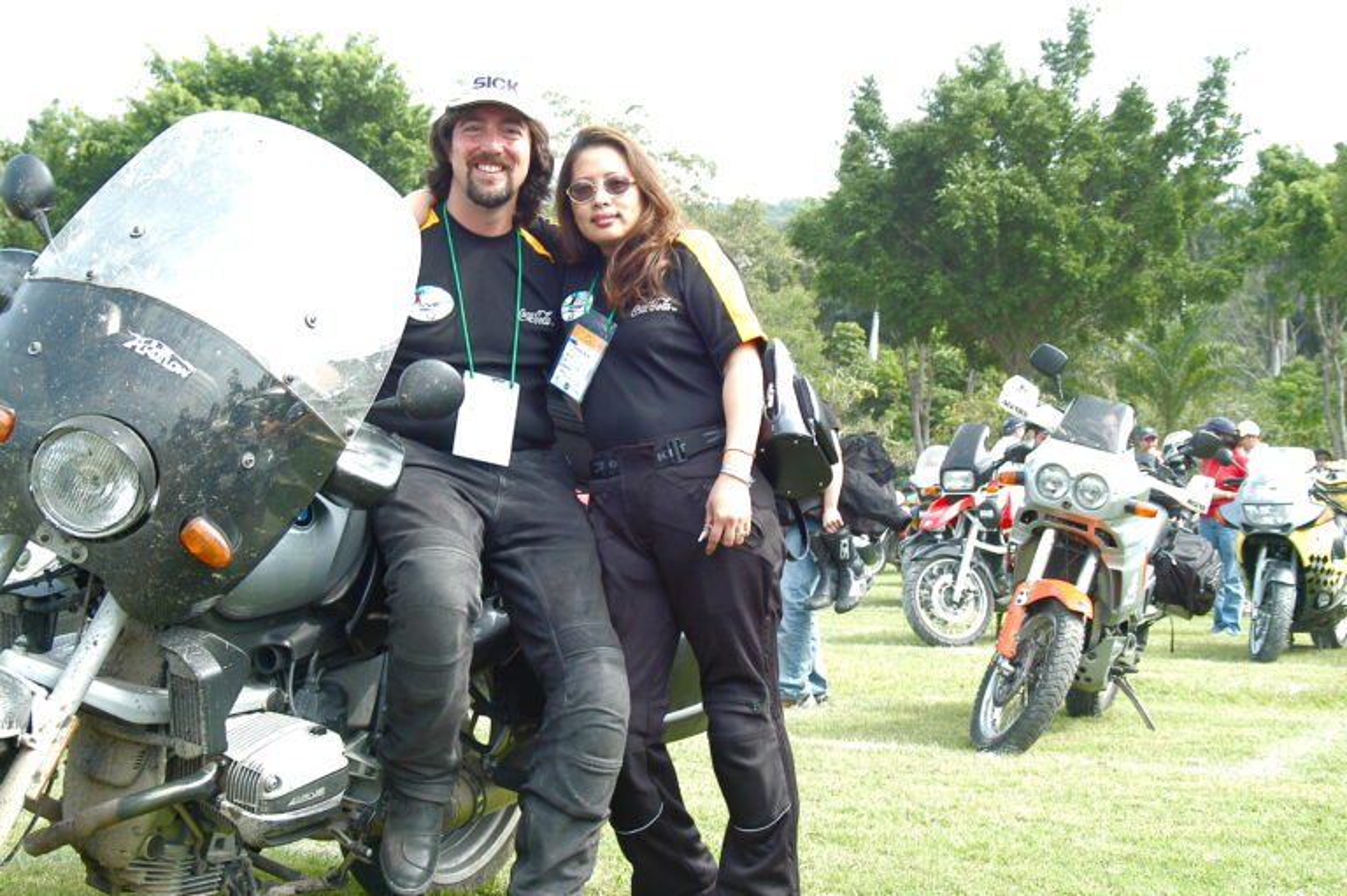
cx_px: 674
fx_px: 1963
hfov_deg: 37.9
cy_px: 448
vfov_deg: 25.7
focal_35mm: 52
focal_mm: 35
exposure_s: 1/125
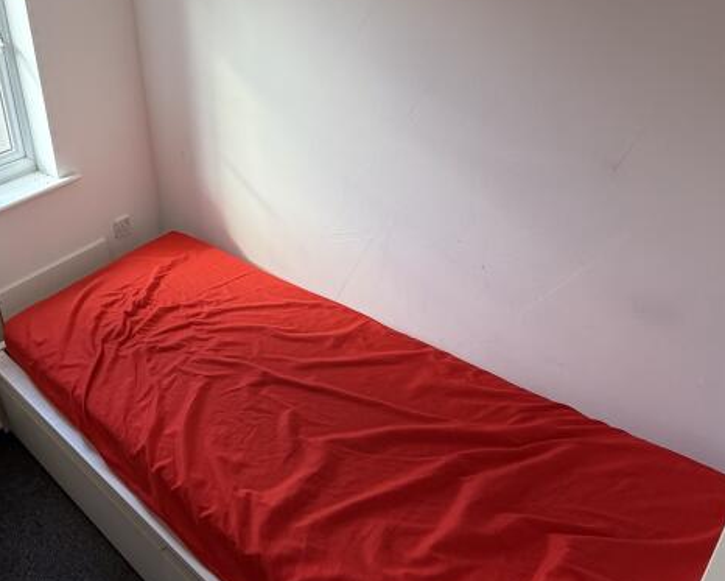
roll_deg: +8.5
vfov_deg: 47.4
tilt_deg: -22.3
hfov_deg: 54.3
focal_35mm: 30
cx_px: 134
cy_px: 176
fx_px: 644
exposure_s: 1/121
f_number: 2.2
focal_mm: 2.22
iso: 125
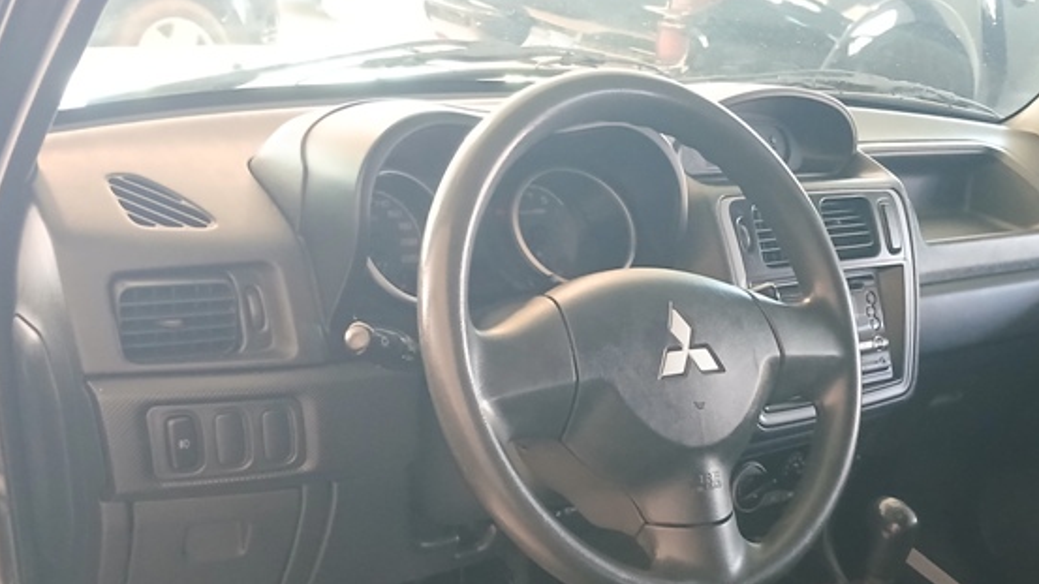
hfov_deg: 48.9
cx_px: 656
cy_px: 531
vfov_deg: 27.9
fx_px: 1130
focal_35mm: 41
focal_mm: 3.98
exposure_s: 1/15
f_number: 1.8
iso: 800
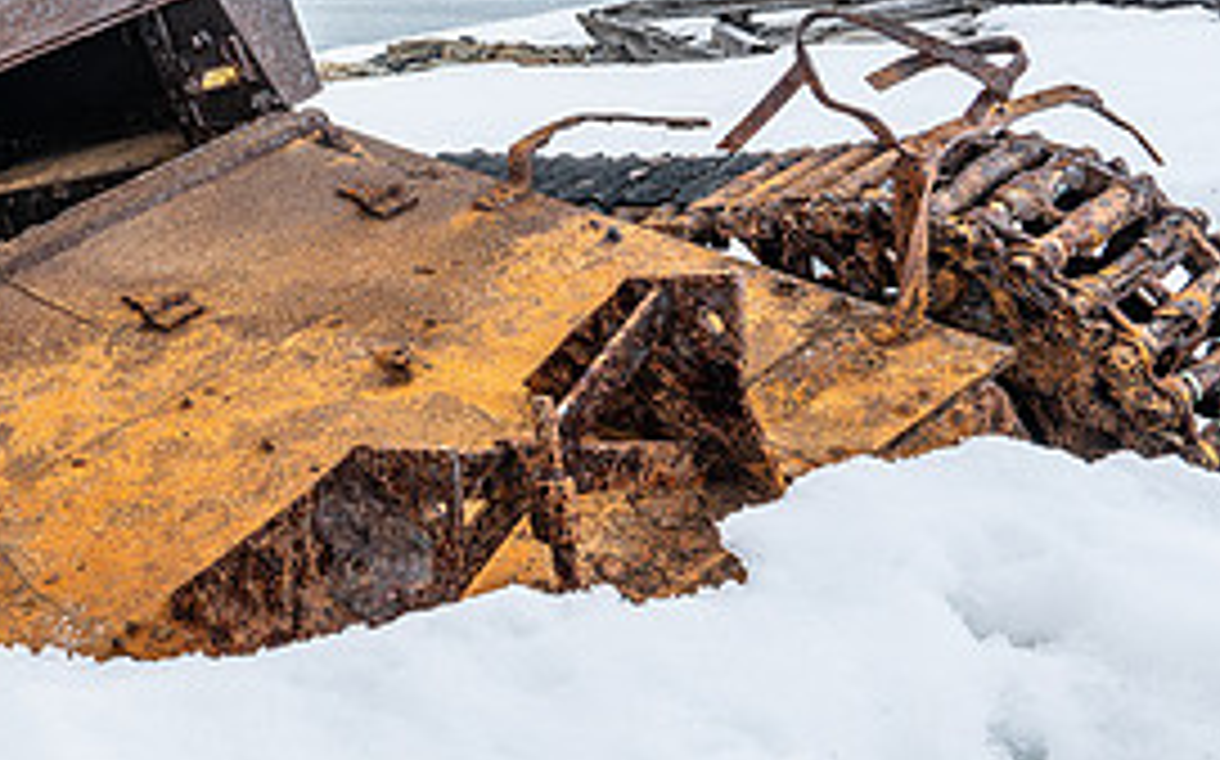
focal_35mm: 59
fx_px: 1960
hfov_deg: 31.6
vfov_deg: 21.4
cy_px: 66
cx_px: -38
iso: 100
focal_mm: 24
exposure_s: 1/200
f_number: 8
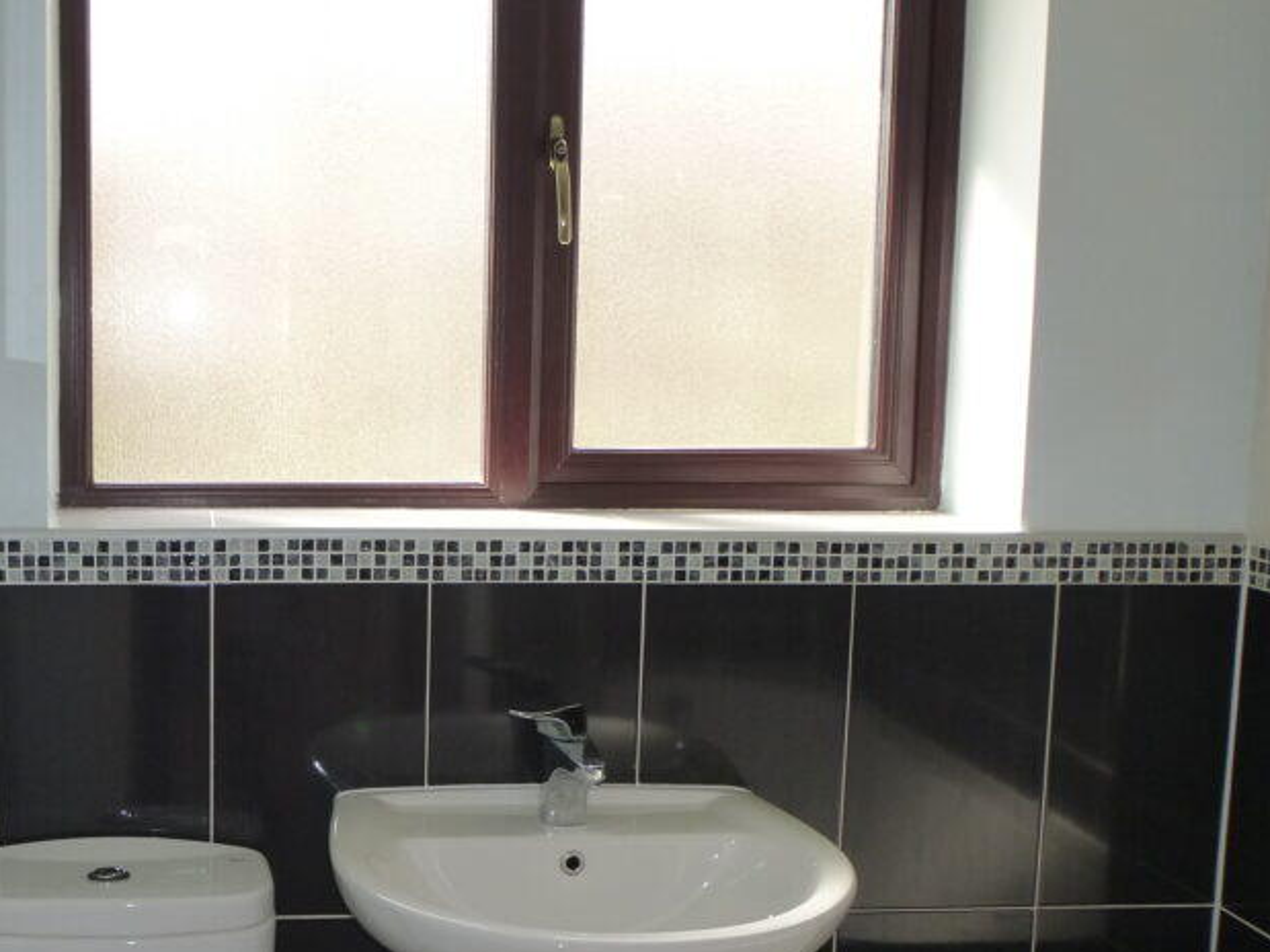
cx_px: 259
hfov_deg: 42.0
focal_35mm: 43
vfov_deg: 33.6
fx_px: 1577
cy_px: 505
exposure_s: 1/60
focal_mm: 4.7
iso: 200
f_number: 3.4
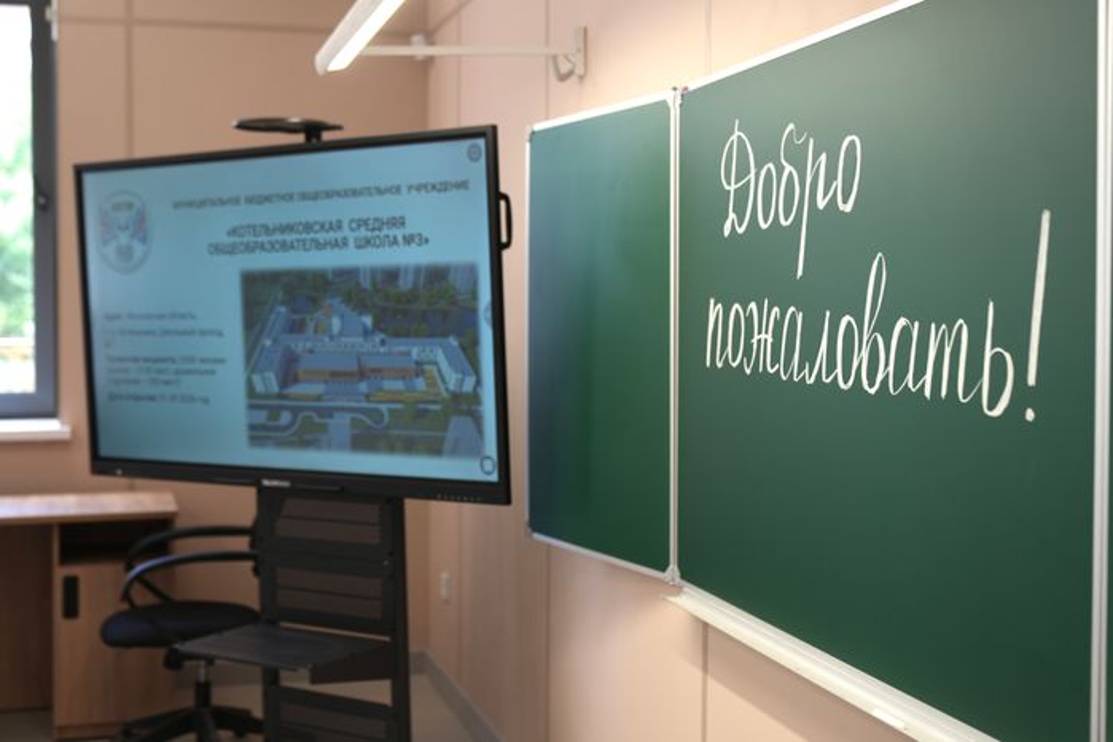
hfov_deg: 41.9
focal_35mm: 47
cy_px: 371
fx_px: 1453
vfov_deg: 28.6
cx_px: 556
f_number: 3.2
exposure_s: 1/160
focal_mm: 47
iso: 125
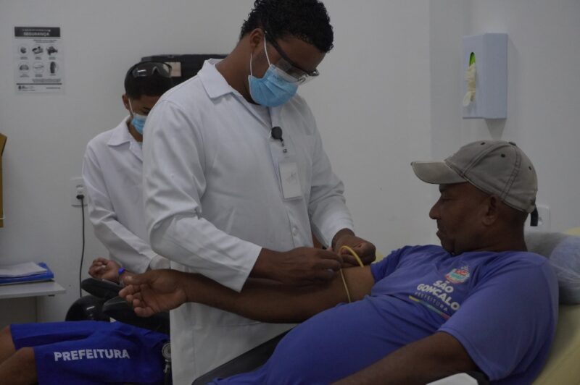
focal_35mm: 70
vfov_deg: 19.3
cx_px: 290
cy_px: 192
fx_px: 1135
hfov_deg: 28.7
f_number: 5.6
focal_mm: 47
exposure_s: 1/250
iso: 2000
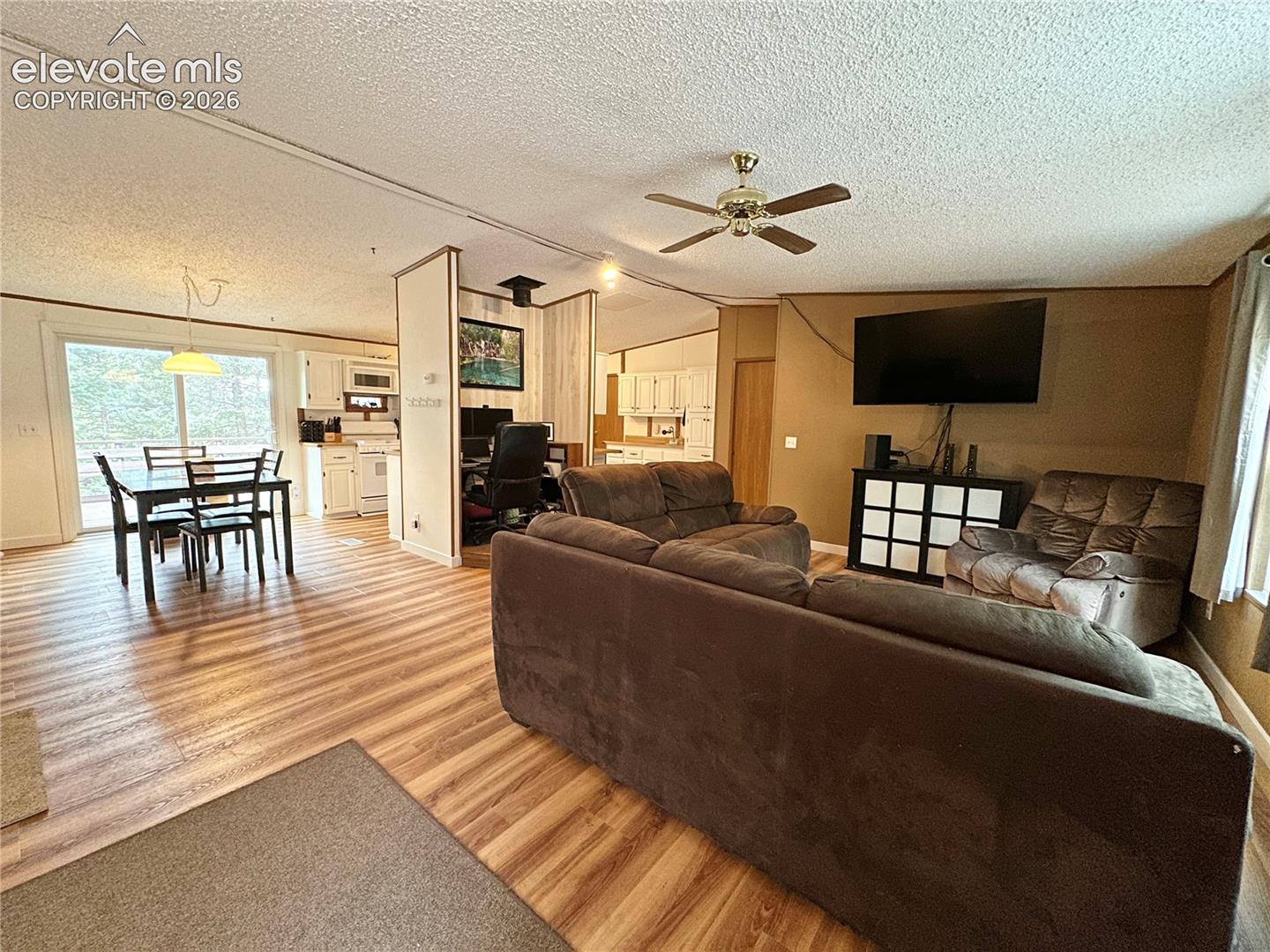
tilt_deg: -6.1
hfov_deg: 102.1
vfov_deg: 85.7
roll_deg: -1.4
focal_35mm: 14
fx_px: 514
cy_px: 476
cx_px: 635
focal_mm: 2.22
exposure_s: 1/60
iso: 800
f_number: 2.2
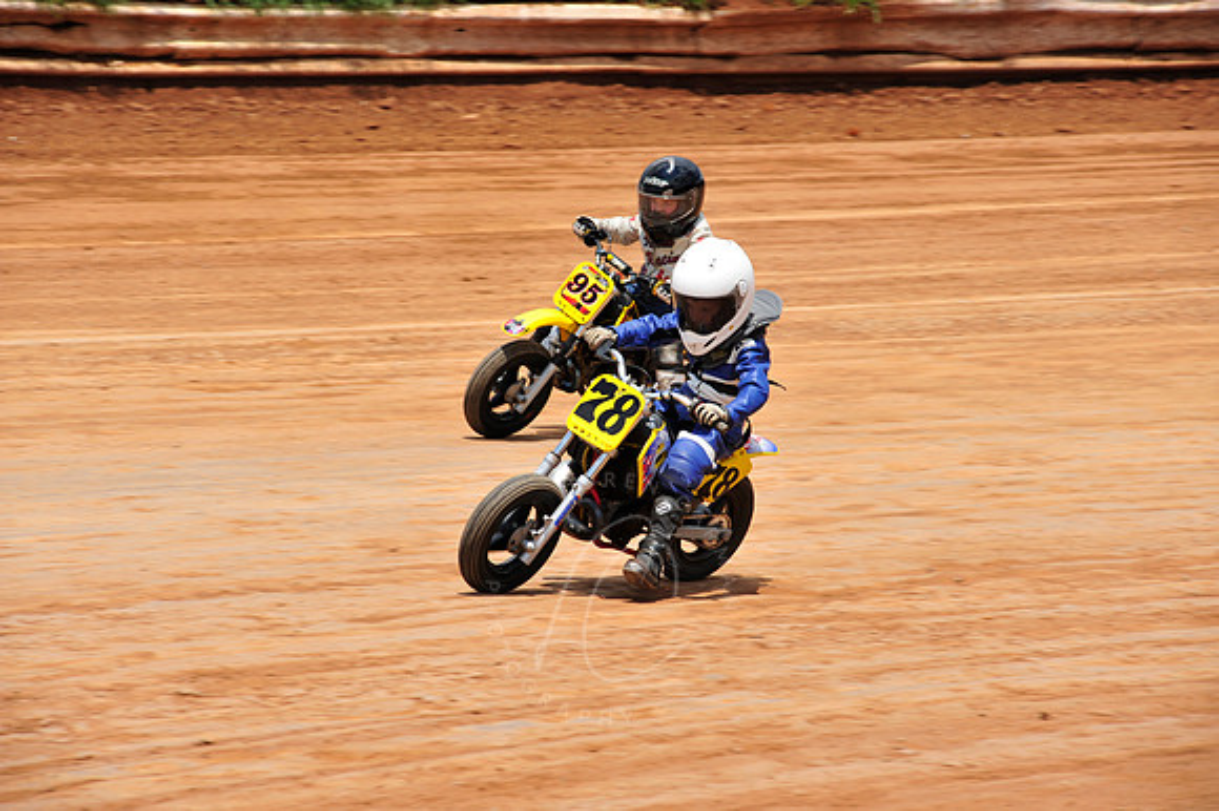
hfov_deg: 10.3
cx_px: 610
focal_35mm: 200
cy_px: 406
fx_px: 6768
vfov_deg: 6.9
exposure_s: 1/400
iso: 200
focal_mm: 200
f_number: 10
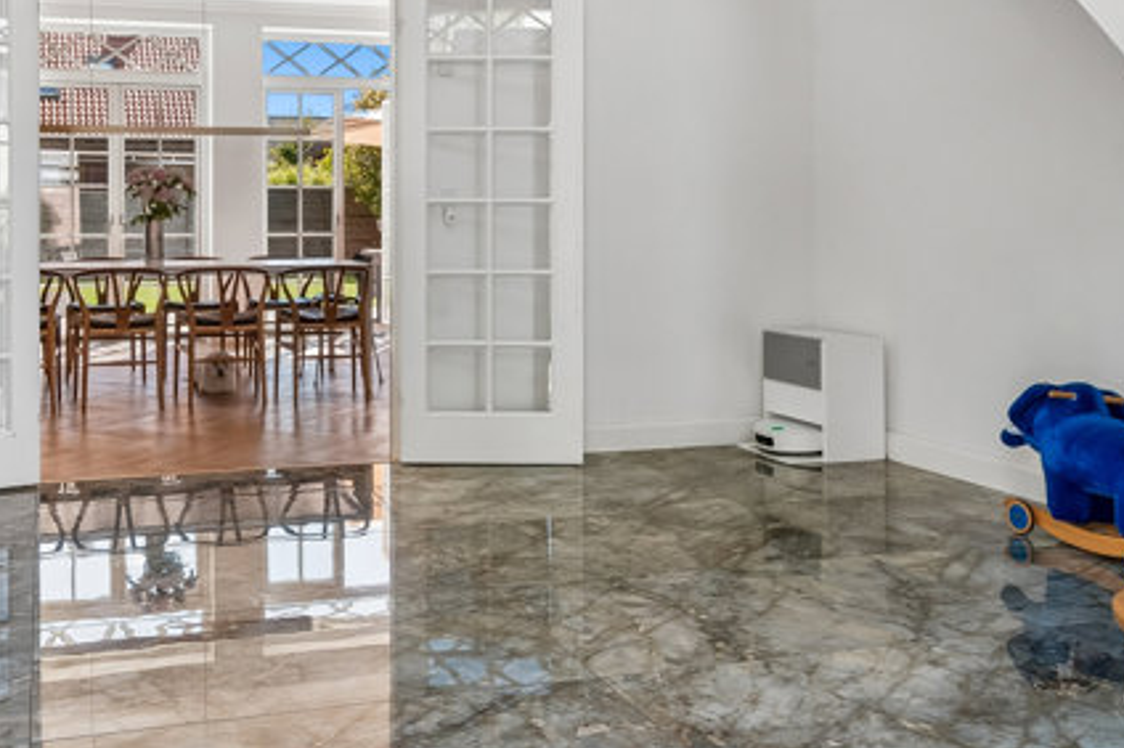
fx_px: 1061
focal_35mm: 34
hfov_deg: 53.8
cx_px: 313
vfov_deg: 38.1
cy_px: 214
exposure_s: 1/20
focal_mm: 12
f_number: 10
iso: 200
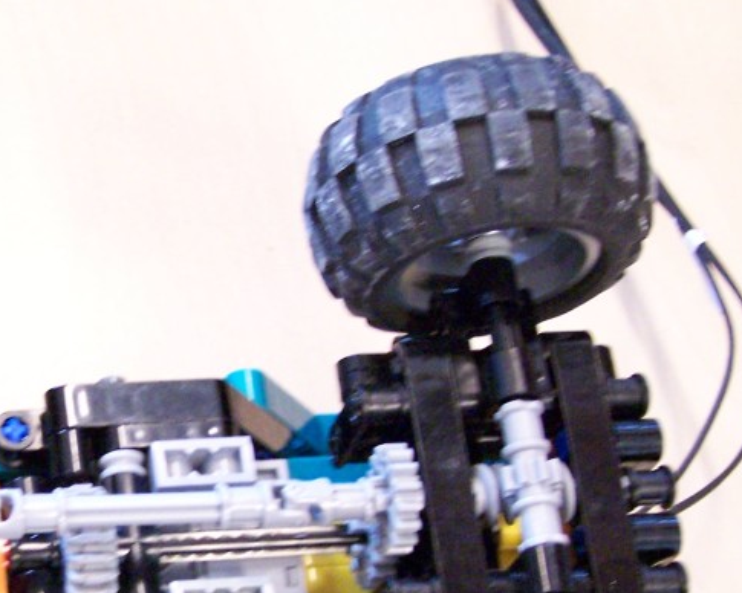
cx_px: 69
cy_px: 501
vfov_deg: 14.6
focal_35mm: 105
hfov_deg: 18.0
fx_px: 2306
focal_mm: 8.5
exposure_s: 1/15
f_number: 3
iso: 400
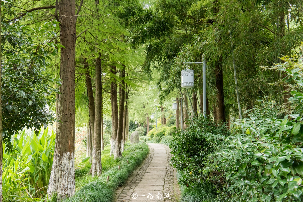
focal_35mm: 46
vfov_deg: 29.3
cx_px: 152
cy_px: 101
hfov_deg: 42.7
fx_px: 387
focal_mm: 46
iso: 1000
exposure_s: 1/100
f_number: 10
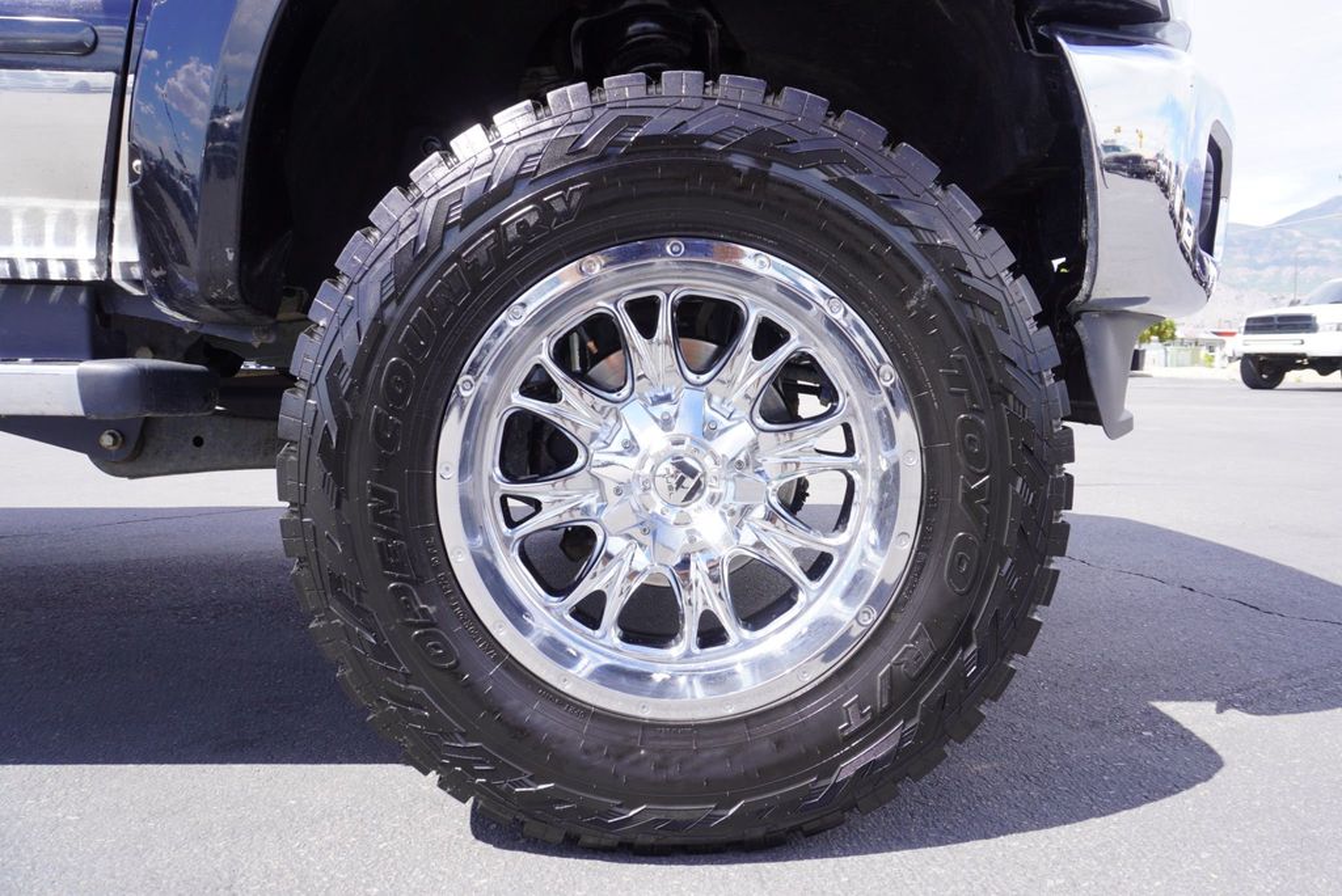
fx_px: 895
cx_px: 671
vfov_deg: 53.2
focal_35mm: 24
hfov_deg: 73.7
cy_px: 448
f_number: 7.1
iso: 100
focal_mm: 16
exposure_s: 1/100
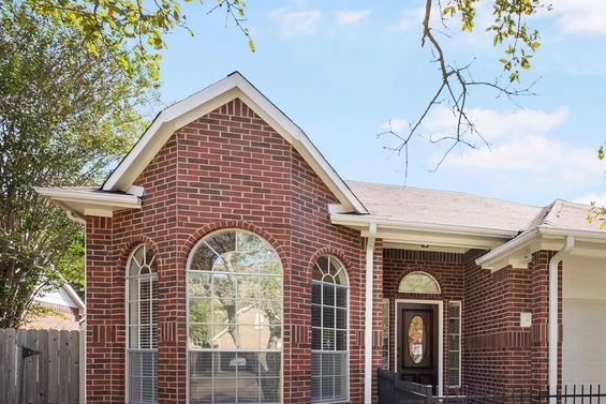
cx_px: 468
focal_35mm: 29
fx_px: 488
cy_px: 360
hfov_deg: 59.6
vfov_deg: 41.6
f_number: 8
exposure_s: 1/640
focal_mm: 16
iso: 160
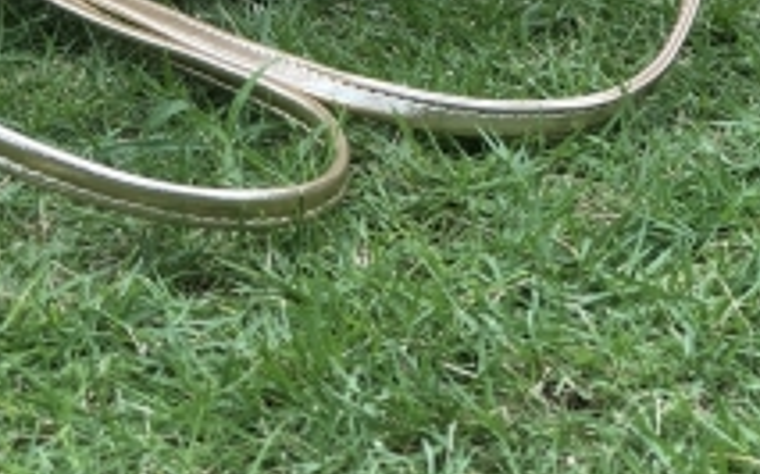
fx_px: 3520
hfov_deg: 12.3
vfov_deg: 7.5
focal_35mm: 170
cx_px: 339
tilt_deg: -9.9
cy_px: -406
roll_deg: -1.8
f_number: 2.8
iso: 20
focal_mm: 6.6
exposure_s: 1/107
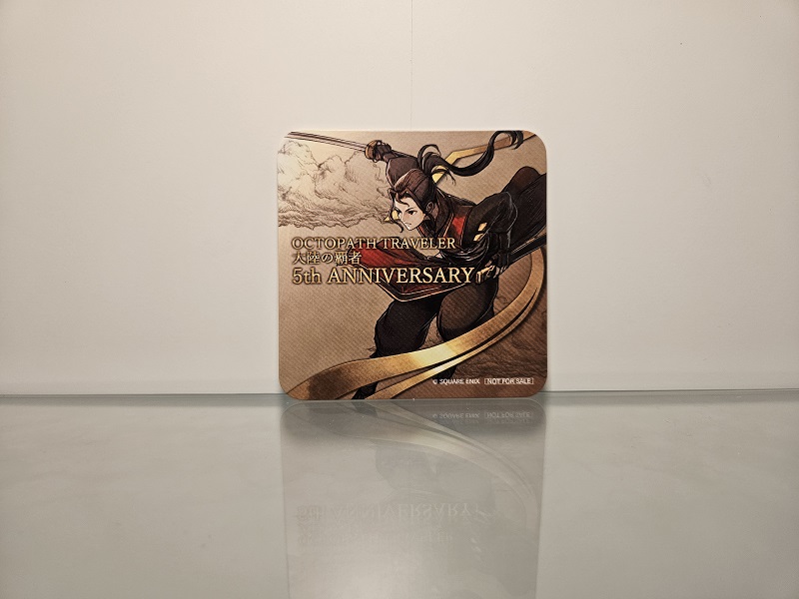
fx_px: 531
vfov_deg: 58.9
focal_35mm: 23
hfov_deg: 73.9
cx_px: 400
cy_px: 300
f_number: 1.8
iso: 160
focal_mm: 5.4
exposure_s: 1/100
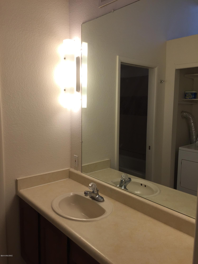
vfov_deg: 61.7
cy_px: 132
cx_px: 99
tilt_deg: -7.7
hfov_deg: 48.2
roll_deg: -0.6
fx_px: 221
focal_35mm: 29
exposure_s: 1/120
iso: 32
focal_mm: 4.15
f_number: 2.2
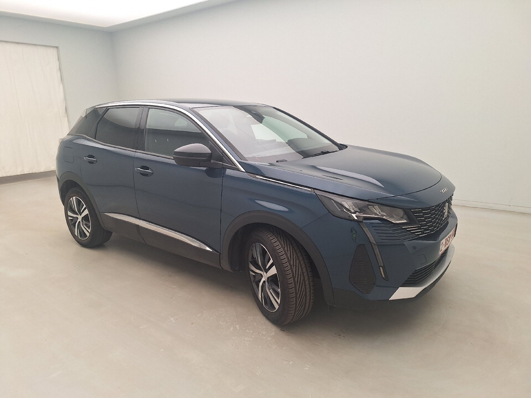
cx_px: 266
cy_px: 199
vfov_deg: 58.9
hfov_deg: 73.9
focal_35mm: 23
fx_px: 353
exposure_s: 1/100
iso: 40
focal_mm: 5.54
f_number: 1.8
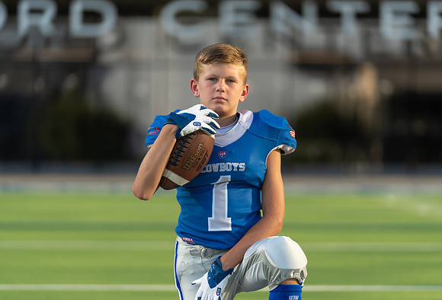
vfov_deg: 8.2
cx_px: 238
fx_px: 2101
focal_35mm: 170
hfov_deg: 12.0
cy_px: 142
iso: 100
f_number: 2.8
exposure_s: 1/640
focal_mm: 154
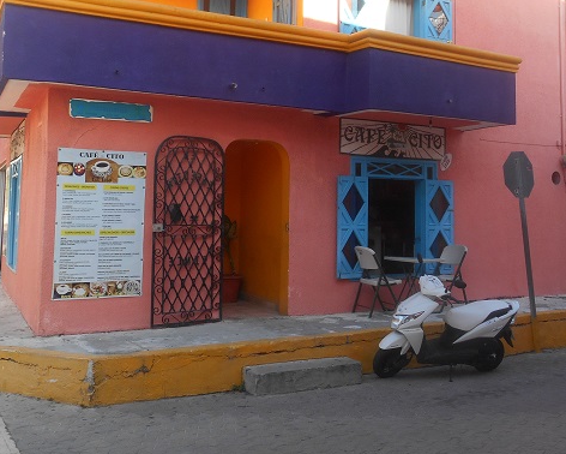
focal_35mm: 43
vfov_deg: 34.6
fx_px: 721
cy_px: 147
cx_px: 344
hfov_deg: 42.6
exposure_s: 1/160
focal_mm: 4.7
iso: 80
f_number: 3.4
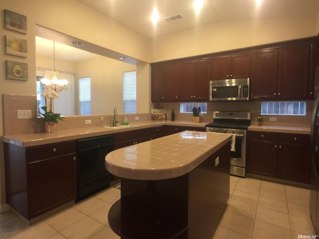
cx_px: 160
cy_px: 120
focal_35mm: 29
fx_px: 267
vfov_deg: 48.2
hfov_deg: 61.7
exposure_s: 1/15
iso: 64
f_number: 2.2
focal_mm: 4.15
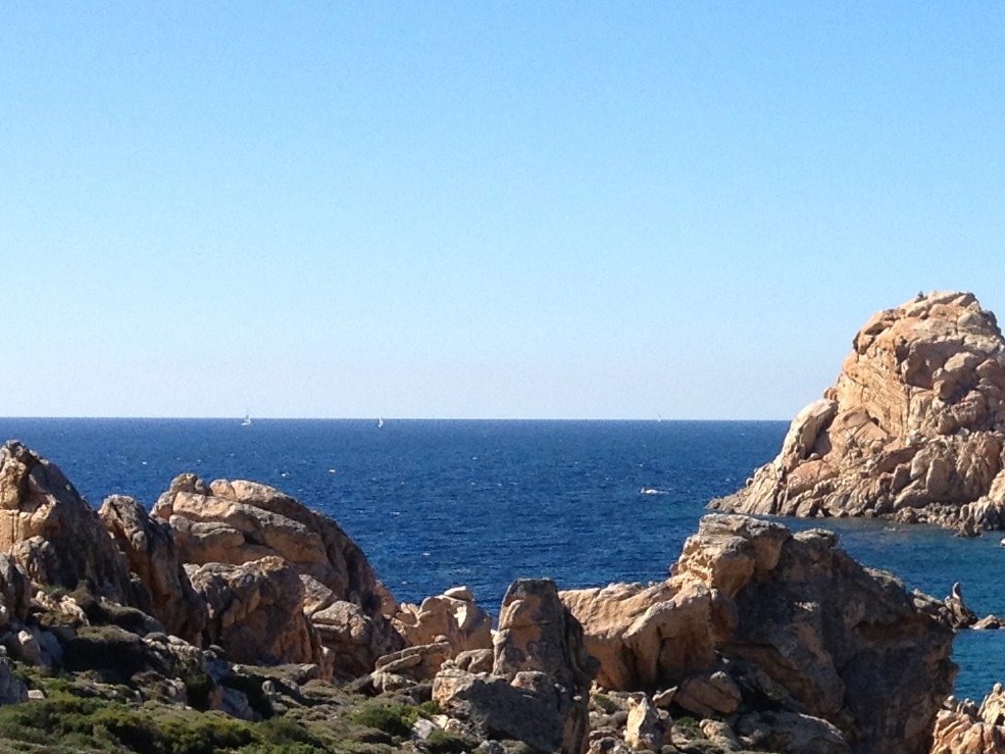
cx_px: 1178
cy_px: 541
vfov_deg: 12.7
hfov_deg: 16.3
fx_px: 3368
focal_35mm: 116
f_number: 2.4
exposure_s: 1/1493
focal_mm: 4.28
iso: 64
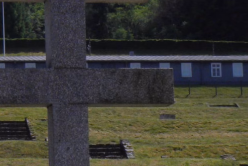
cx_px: -142
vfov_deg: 6.6
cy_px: 91
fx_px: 1447
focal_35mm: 210
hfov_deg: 9.5
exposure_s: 1/320
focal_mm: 7.1
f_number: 5.7
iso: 50
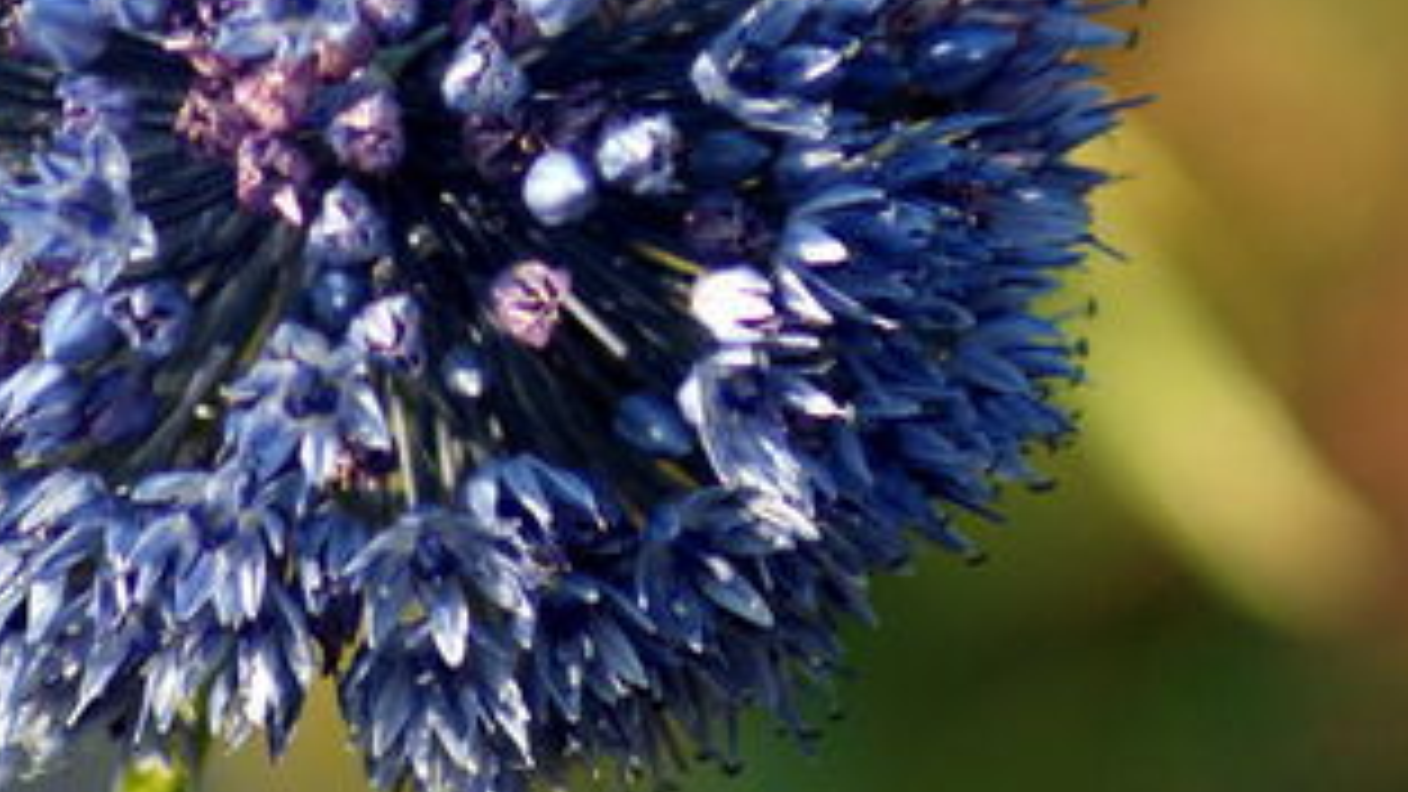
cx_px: 594
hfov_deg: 1.6
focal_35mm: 1358
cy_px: -410
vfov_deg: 0.9
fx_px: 50696
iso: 250
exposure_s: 1/500
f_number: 5.6
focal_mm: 300
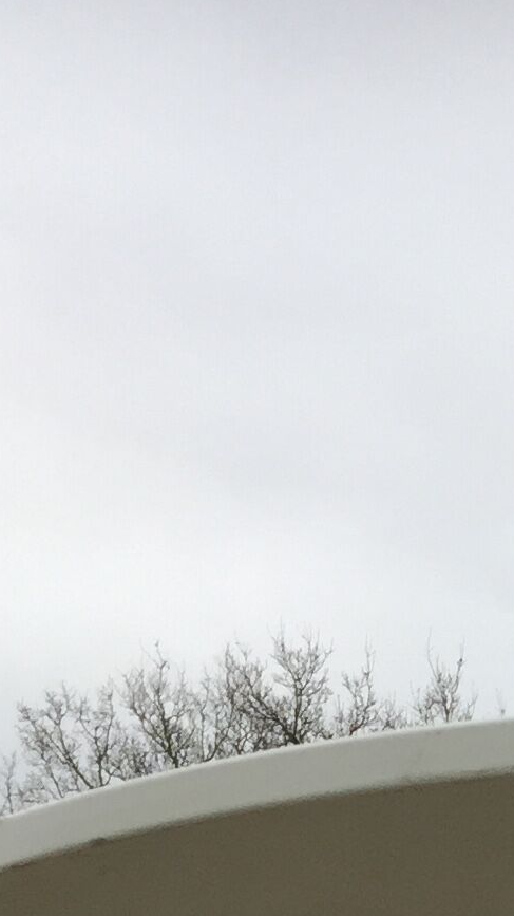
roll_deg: -2.0
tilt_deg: +2.9
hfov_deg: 9.4
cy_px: 1516
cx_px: 1084
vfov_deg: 16.0
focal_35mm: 119
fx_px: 2886
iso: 32
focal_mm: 4.15
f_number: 2.2
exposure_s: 1/460
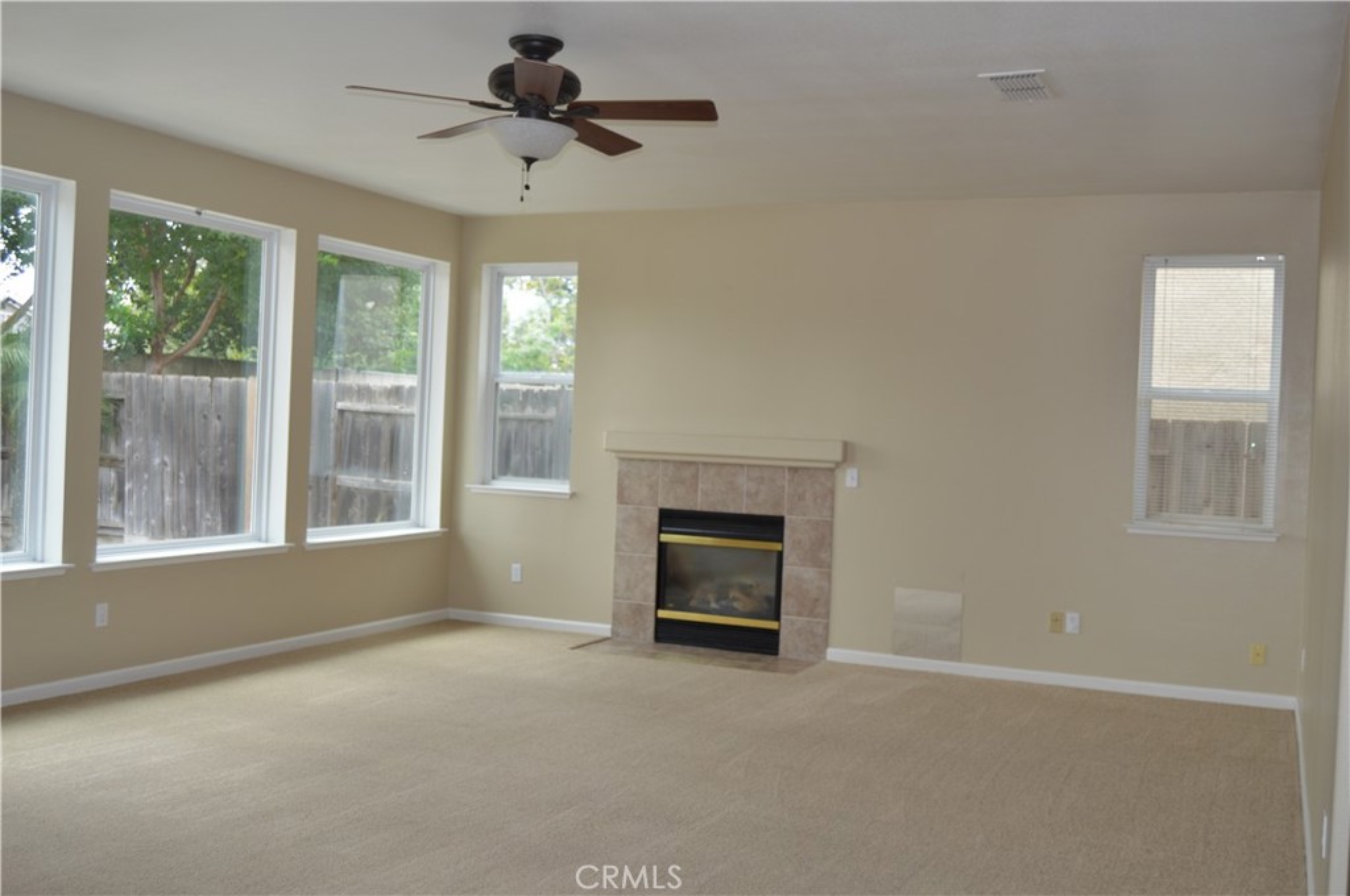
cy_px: 448
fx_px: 1292
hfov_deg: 55.2
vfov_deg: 38.3
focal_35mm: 34
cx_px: 675
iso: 100
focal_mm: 23
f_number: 5
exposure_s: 1/60
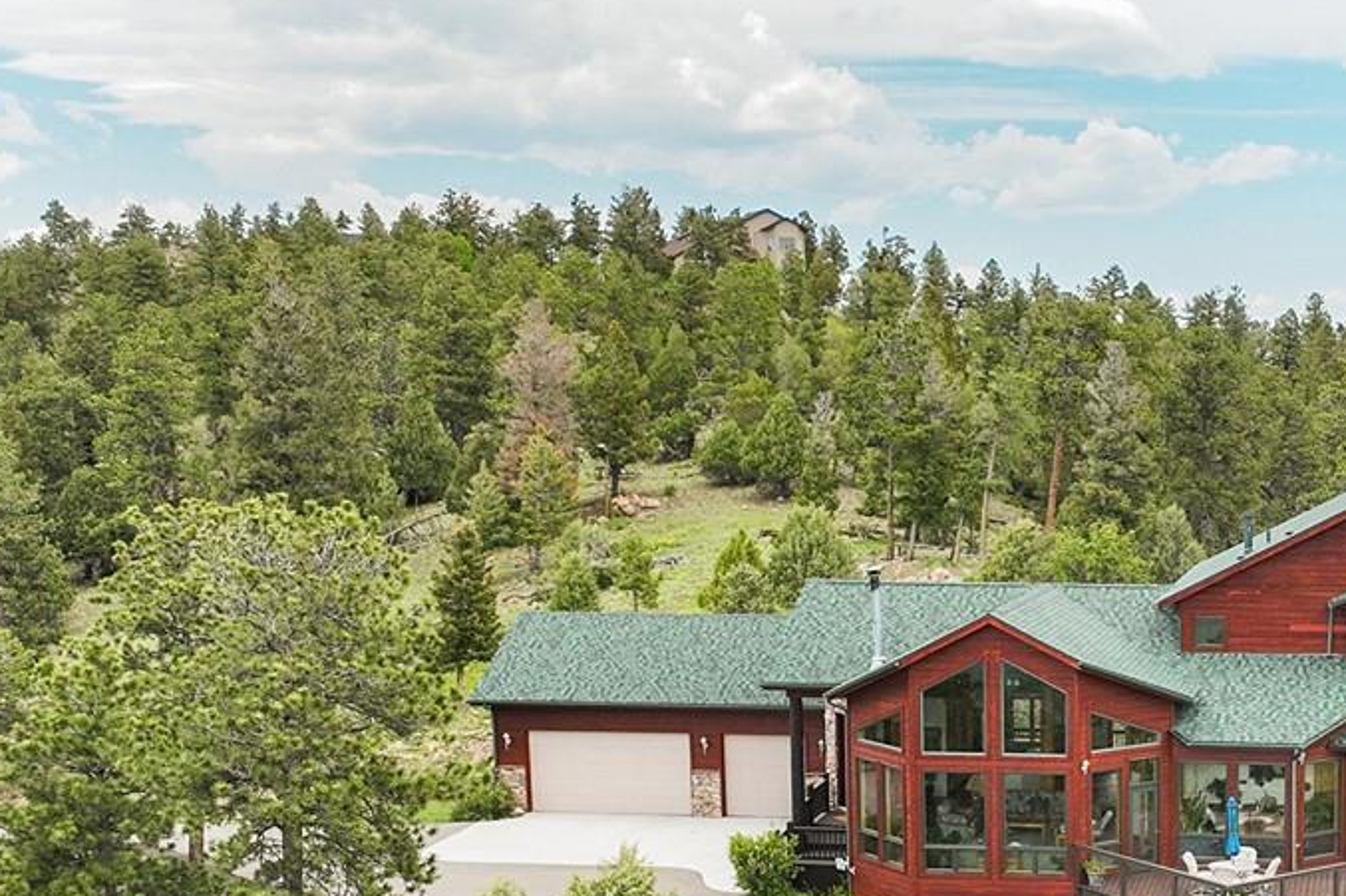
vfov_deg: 22.5
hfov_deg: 32.6
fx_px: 2205
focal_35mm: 59
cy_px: 779
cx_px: 1151
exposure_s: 1/100
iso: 400
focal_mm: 12.29
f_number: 2.8
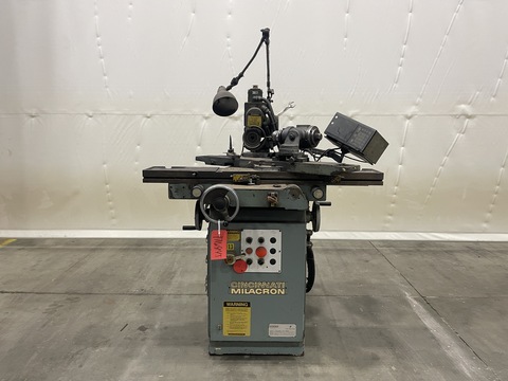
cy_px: 190
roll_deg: -0.9
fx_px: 367
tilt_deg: -9.3
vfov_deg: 54.9
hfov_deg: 69.4
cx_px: 254
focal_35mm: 25
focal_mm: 5.1
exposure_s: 1/60
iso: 320
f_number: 1.6
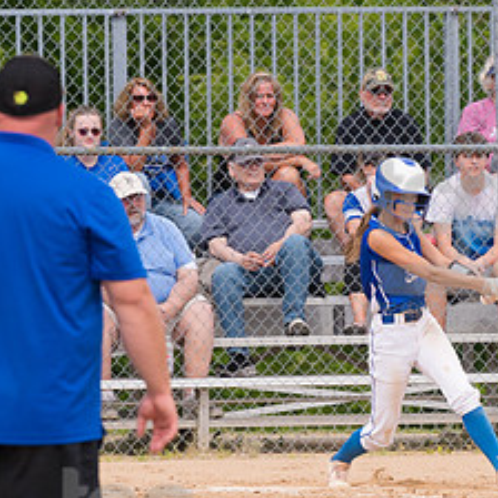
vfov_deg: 2.7
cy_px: 236
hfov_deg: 2.7
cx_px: 445
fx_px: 10759
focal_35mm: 661
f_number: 5.6
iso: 320
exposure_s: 1/1600
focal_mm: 200
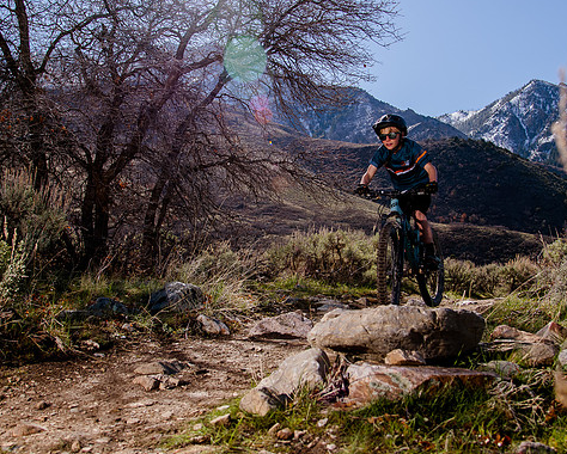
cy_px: 214
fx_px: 655
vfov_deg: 38.3
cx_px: 274
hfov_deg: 46.8
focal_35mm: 39
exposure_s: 1/1250
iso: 160
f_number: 5
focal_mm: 24
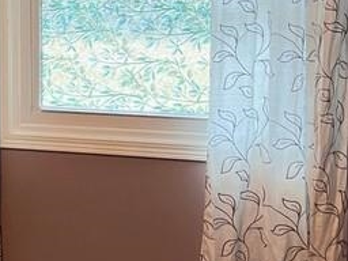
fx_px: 1046
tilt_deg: -5.7
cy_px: 63
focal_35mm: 104
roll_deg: +0.2
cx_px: -34
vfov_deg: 14.2
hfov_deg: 18.2
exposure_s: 1/60
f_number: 1.5
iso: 64
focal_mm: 5.7
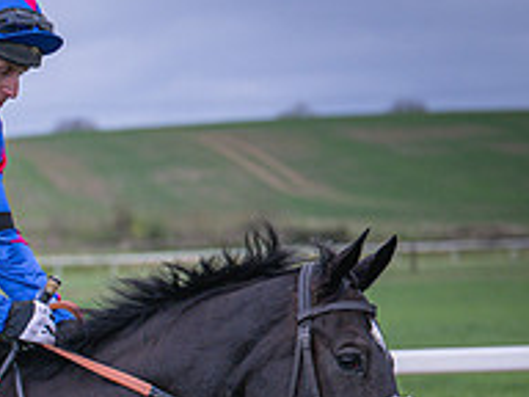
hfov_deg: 5.8
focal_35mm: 337
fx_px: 5150
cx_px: -212
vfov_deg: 4.4
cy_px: 557
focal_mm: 81
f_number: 3.2
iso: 400
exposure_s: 1/1600
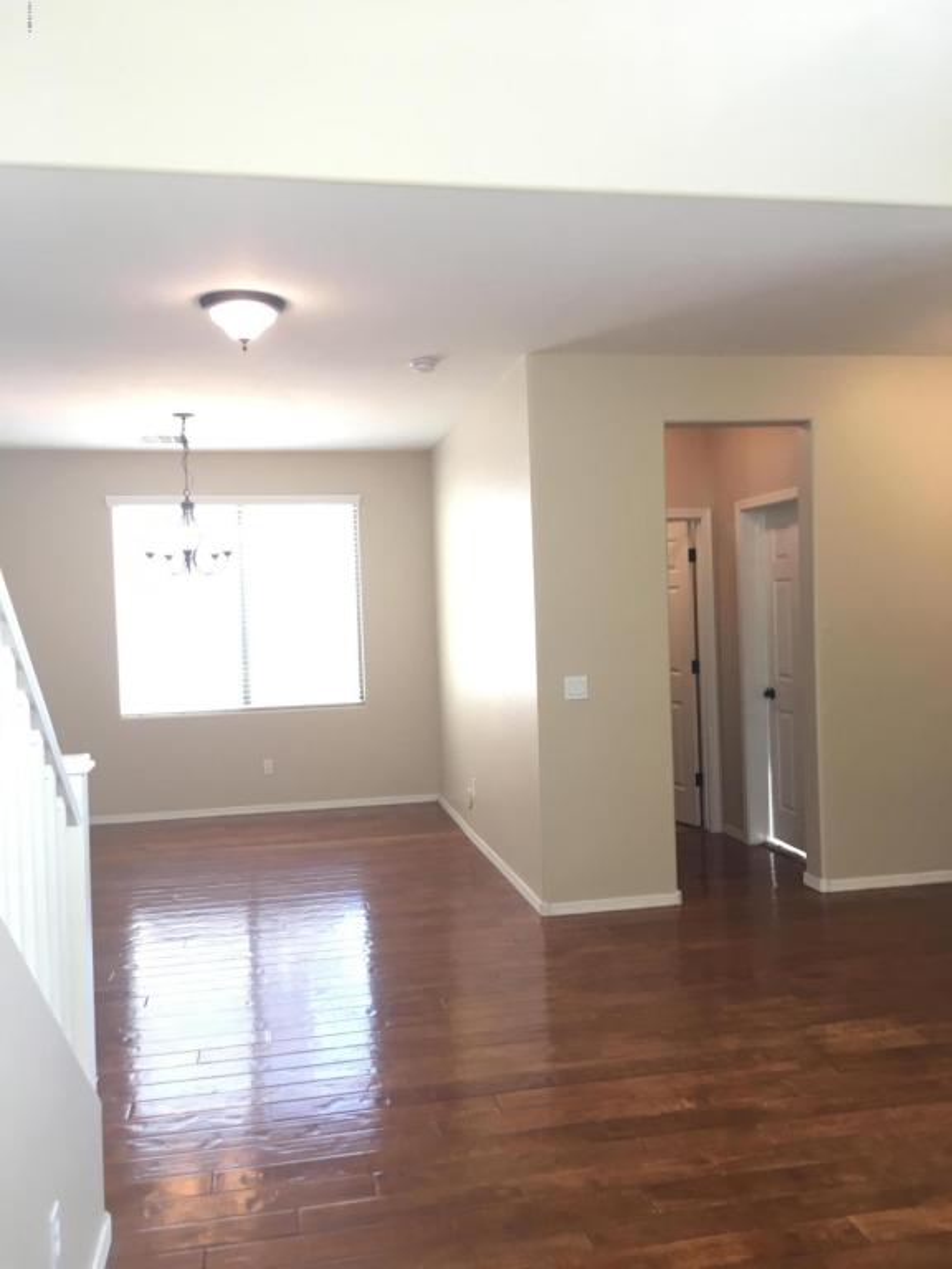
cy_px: 634
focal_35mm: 29
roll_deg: +1.7
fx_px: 1063
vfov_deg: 61.7
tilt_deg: -0.7
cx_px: 476
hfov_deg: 48.2
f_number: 2.2
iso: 64
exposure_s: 1/30
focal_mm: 4.15
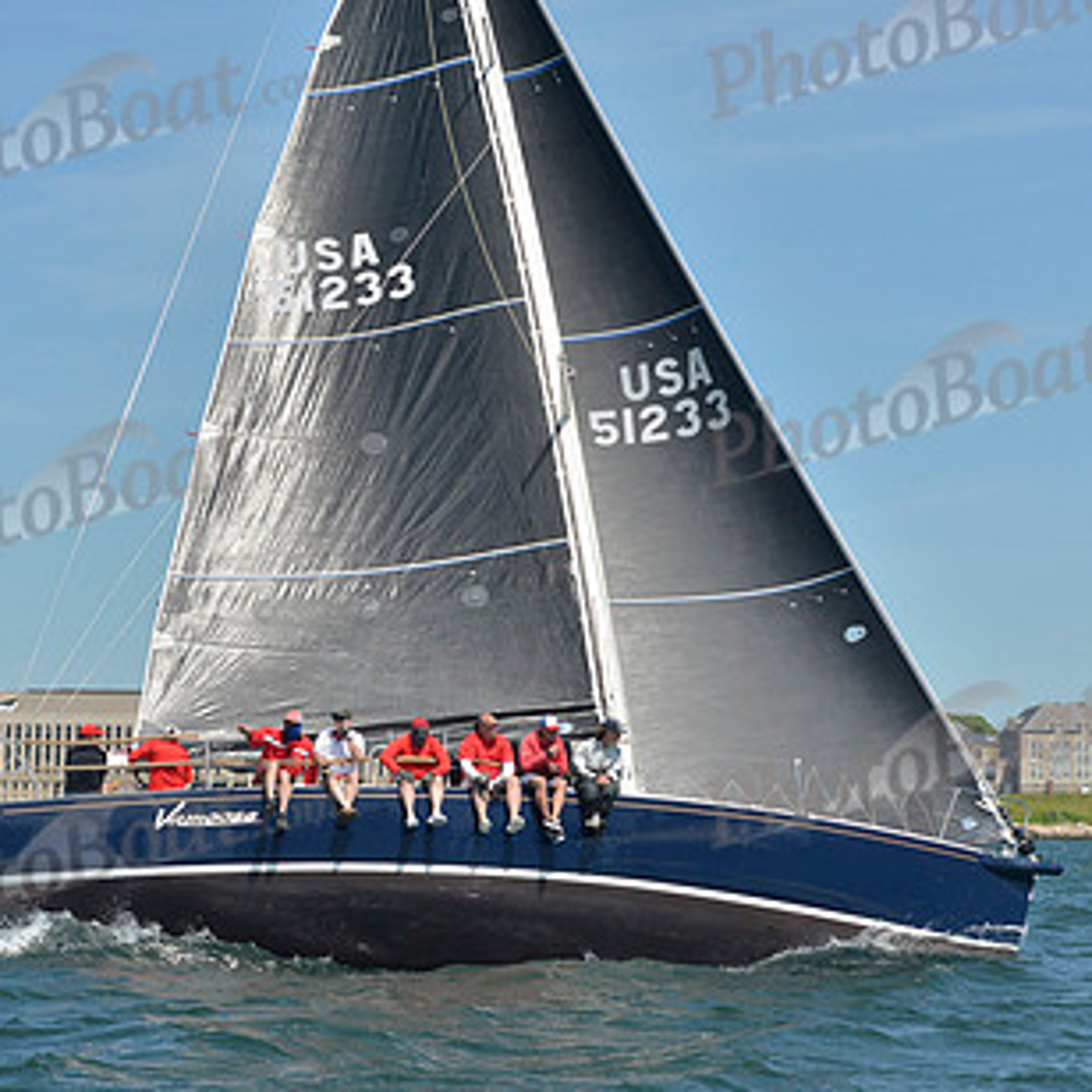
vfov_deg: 15.5
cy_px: 262
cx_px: 523
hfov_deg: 15.6
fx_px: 3997
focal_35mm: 112
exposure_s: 1/1250
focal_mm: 70
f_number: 8
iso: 280
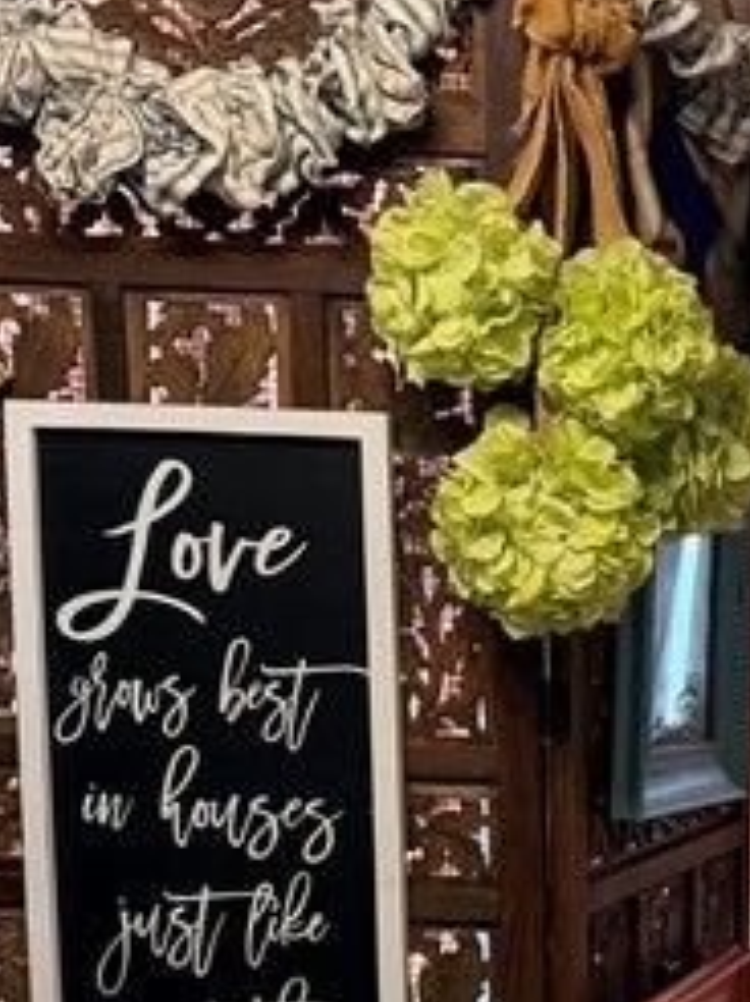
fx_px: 2894
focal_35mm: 100
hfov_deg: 13.5
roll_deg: -1.6
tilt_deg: -9.0
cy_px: 912
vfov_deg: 19.3
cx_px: 1255
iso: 200
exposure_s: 1/60
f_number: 1.78
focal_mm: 6.76
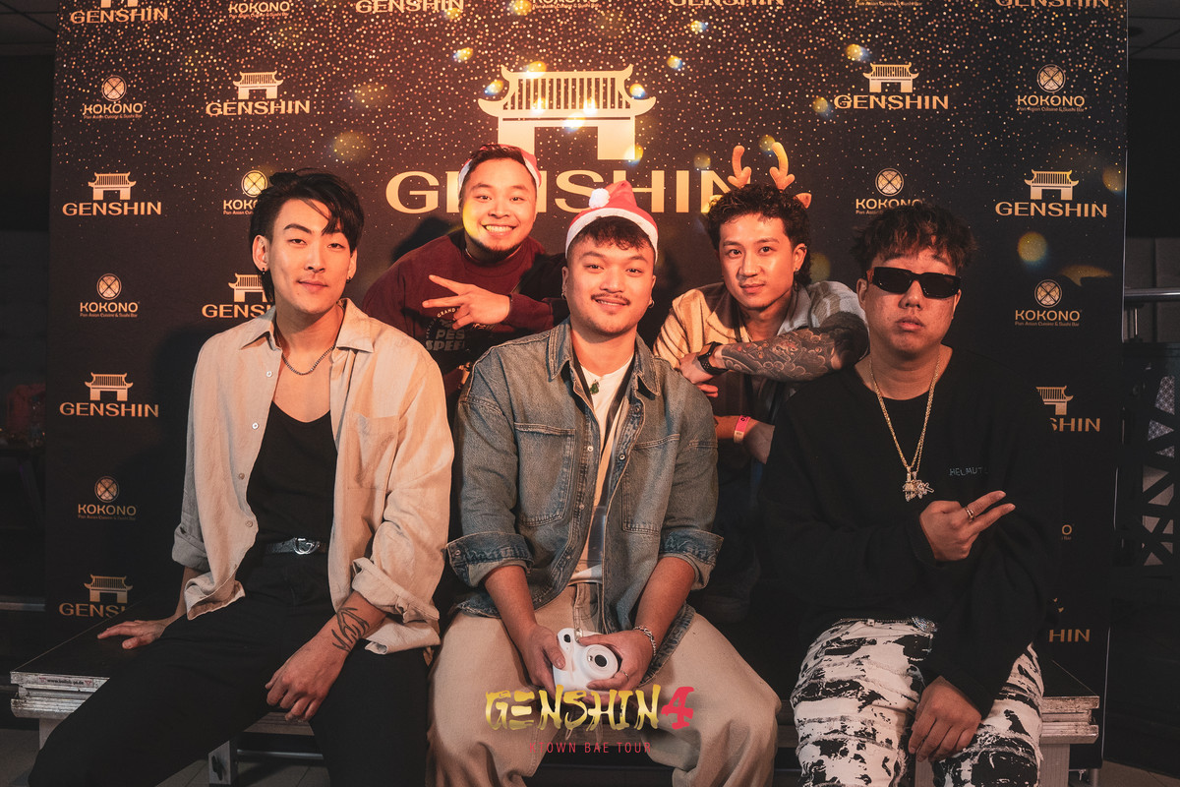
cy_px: 348
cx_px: 590
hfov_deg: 55.6
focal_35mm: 34
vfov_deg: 38.7
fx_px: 1118
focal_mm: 24
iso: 2000
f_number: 4
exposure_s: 1/100
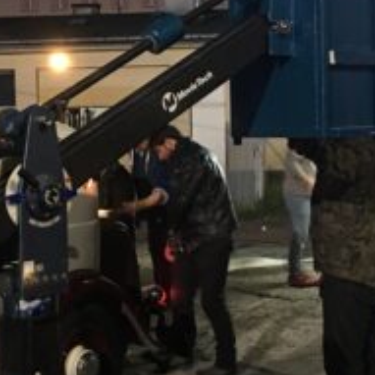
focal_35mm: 68
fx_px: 833
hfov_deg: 25.3
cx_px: 162
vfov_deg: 25.3
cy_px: 171
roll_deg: +1.1
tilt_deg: -2.2
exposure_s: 1/8
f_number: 2.2
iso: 125
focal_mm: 4.15
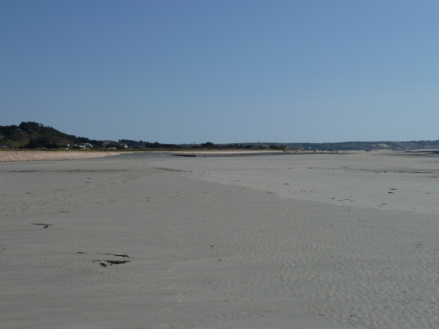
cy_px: 164
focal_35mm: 48
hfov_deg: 39.7
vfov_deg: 30.3
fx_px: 609
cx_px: 220
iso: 80
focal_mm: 7.9
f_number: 5.6
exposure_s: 1/640
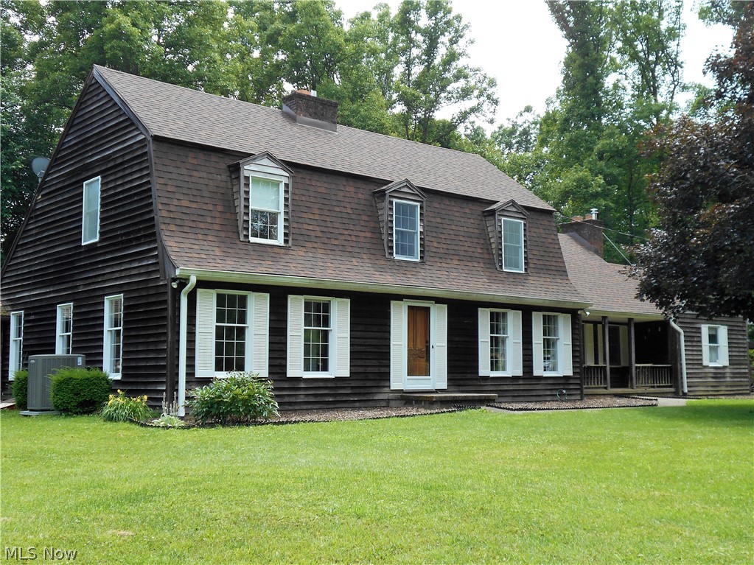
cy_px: 282
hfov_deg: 50.1
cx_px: 377
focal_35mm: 37
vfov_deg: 38.7
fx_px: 806
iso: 80
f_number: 3.9
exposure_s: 1/200
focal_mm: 6.7
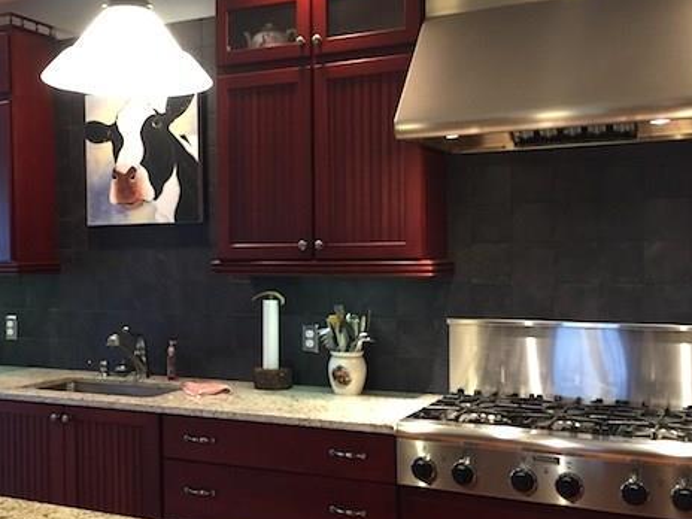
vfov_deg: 32.2
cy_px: 271
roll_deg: +0.9
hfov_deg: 41.4
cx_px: 215
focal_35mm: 45
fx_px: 900
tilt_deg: -2.2
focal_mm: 4.15
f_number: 2.2
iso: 125
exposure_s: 1/30
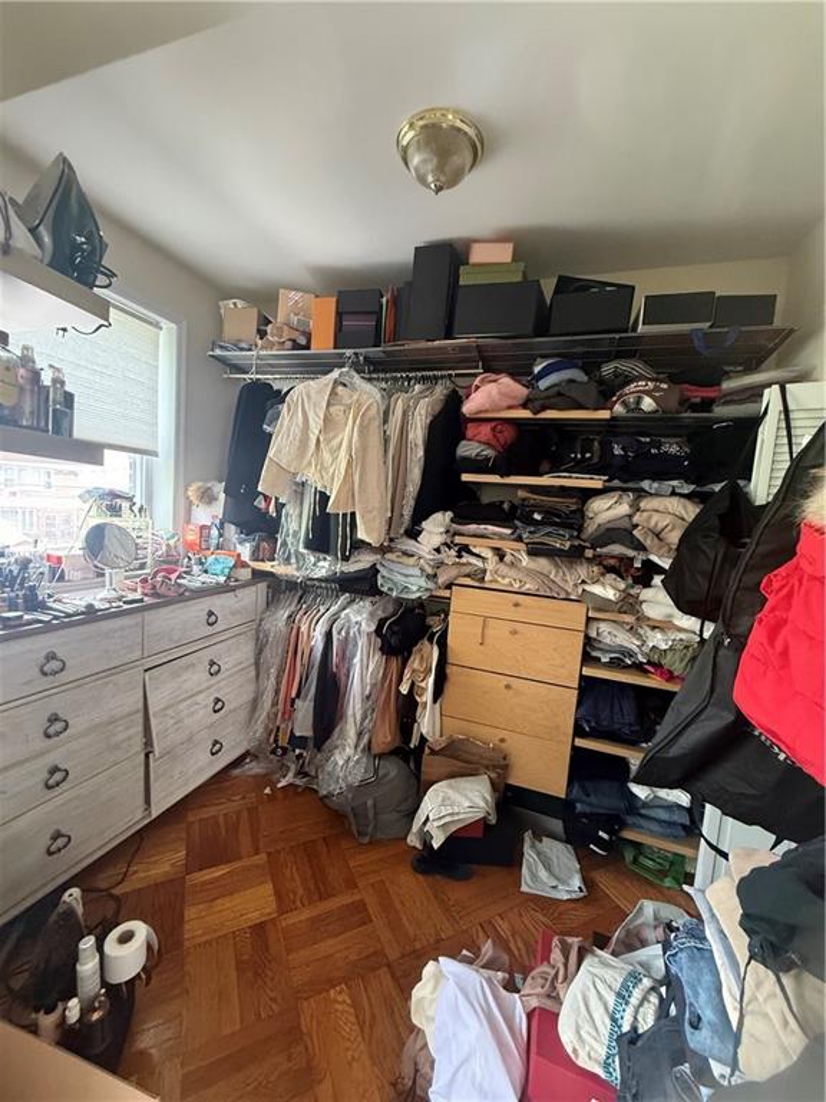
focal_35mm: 14
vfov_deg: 102.1
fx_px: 445
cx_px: 413
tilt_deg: -4.0
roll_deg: -5.0
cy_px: 551
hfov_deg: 85.7
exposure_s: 1/60
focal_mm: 2.22
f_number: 2.2
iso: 500
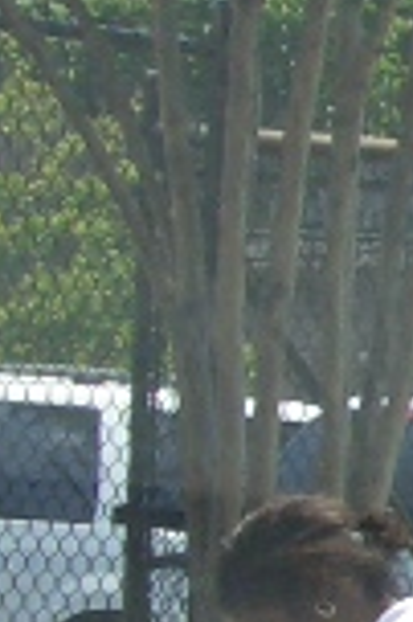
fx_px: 6502
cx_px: 1321
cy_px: 389
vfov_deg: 5.5
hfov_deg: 3.5
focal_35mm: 377
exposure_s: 1/500
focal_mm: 9.2
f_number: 4.2
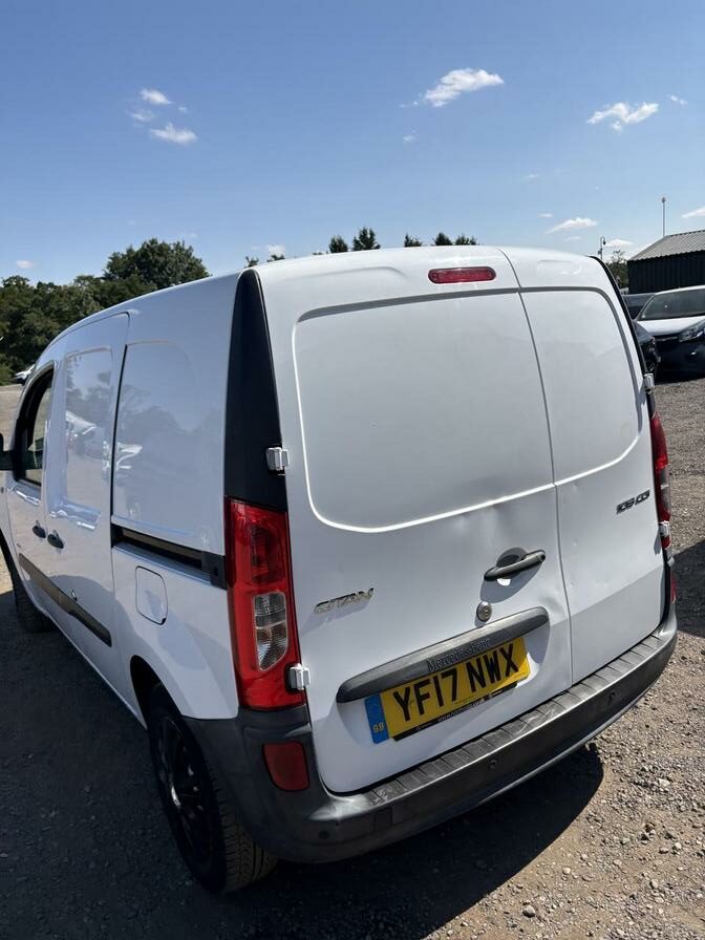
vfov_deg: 67.3
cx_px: 352
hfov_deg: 53.1
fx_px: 706
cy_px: 470
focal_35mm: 26
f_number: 1.6
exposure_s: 1/4950
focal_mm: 5.96
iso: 50
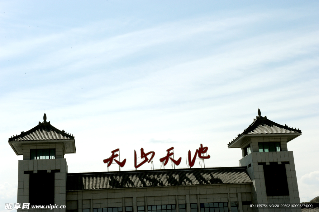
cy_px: 106
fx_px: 496
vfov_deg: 24.2
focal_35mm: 56
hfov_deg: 35.7
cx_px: 160
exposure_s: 1/1250
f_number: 18
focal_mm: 56
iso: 1250
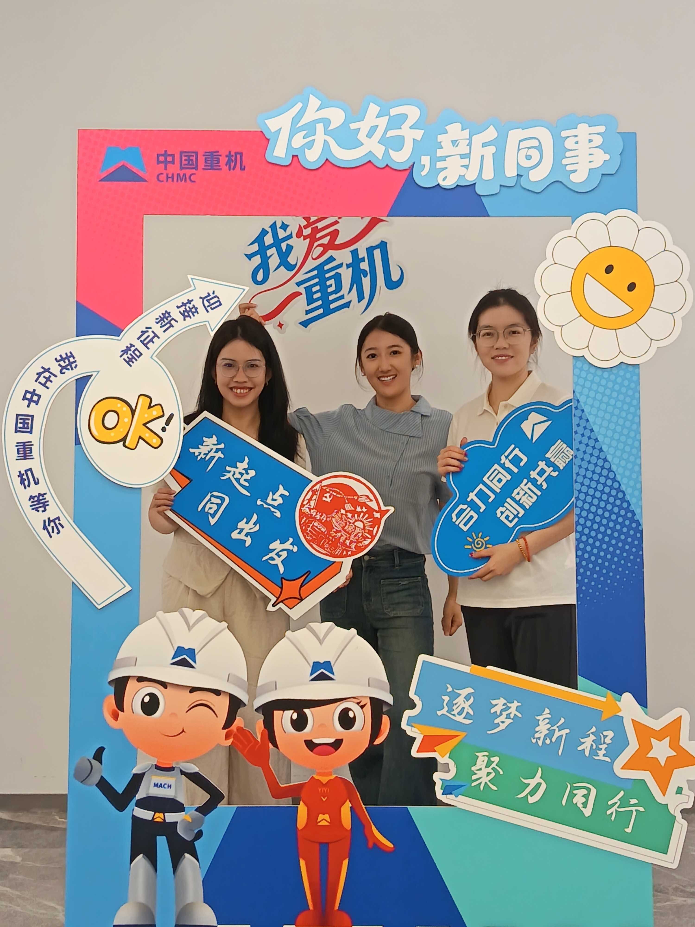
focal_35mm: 48
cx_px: 348
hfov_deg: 30.3
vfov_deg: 39.7
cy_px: 464
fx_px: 1285
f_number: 1.75
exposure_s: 1/33.3
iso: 1626
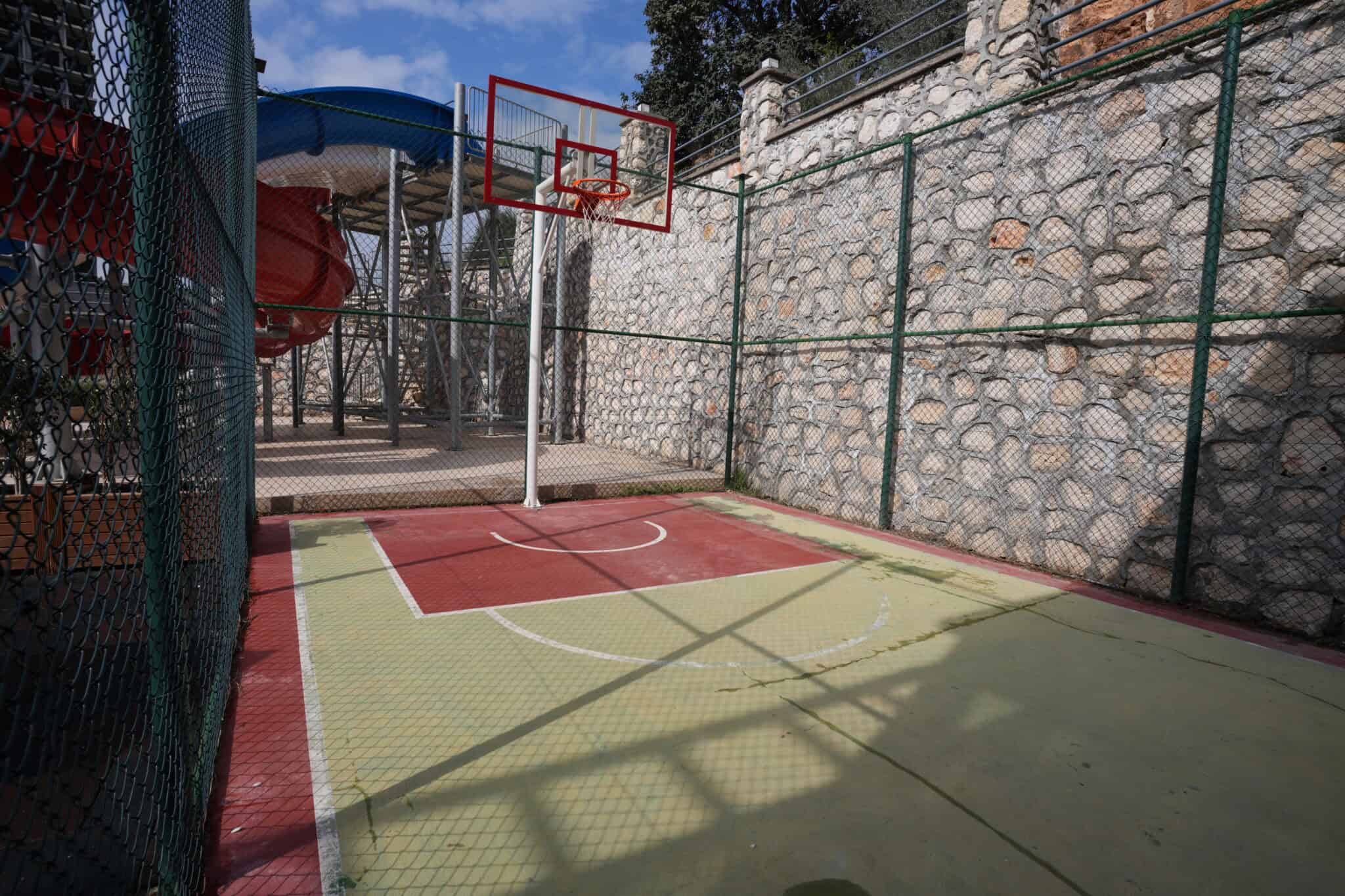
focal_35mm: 17
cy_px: 448
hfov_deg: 93.3
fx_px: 635
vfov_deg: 70.4
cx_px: 672
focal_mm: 17
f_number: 7.1
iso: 100
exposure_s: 1/500
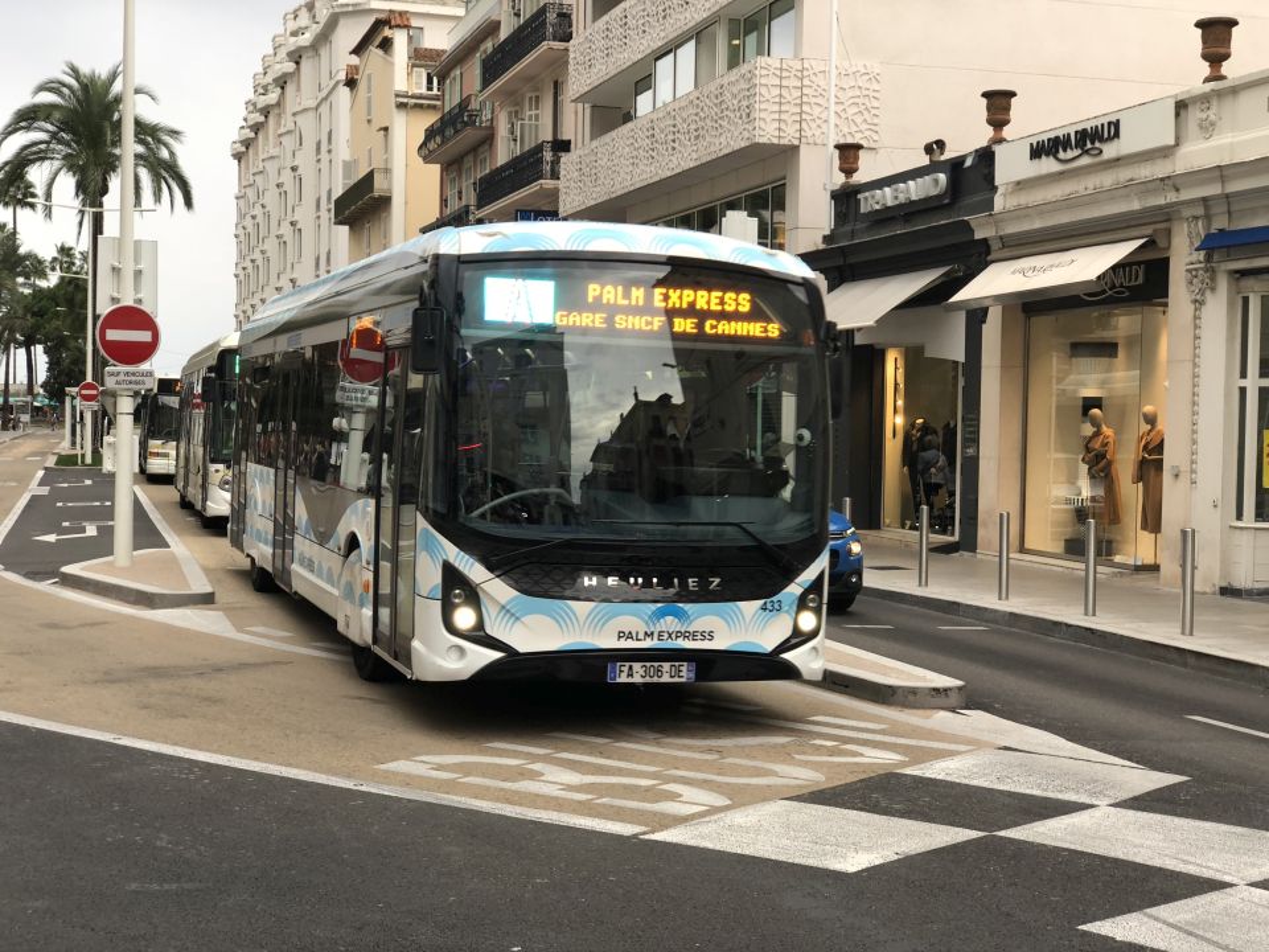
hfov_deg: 36.8
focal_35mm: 52
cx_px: 634
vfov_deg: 28.0
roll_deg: -0.8
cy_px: 476
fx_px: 1906
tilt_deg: -2.8
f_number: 2.4
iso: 16
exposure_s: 1/55
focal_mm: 6
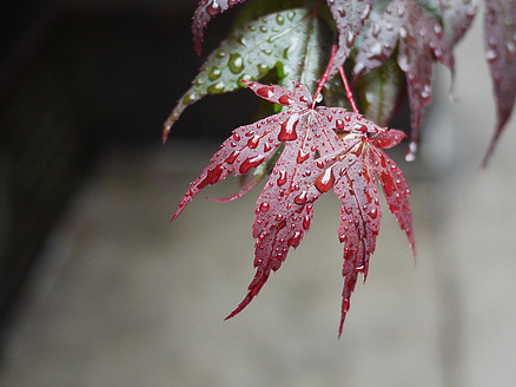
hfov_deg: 36.1
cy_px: 187
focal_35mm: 53
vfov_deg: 27.5
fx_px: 790
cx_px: 306
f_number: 1.7
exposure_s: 1/125
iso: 500
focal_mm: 20
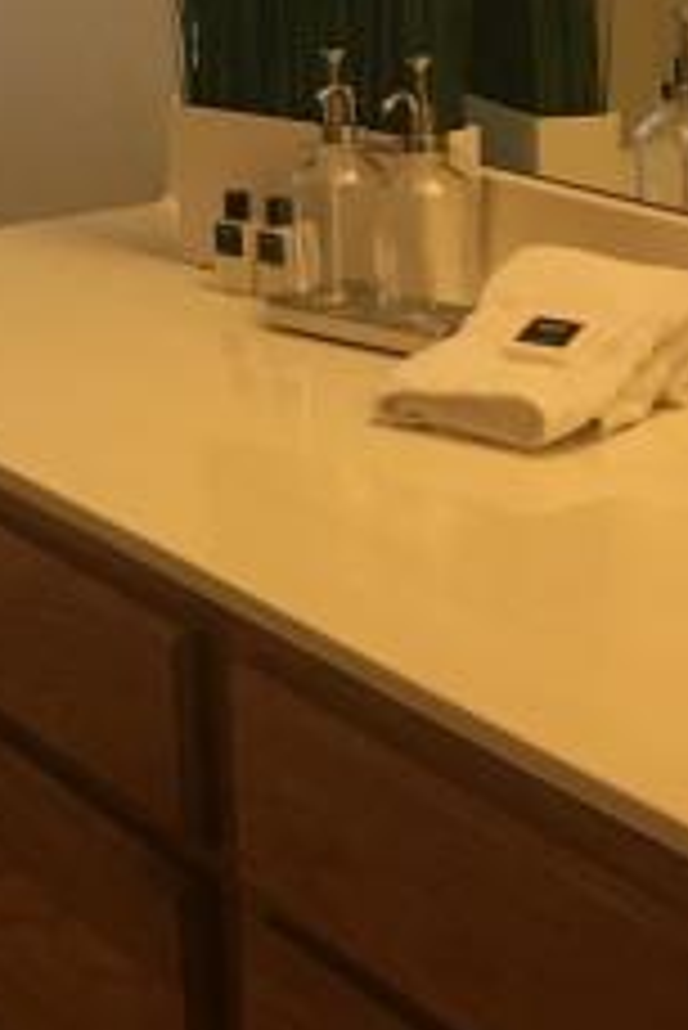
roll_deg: +2.2
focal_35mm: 101
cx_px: -247
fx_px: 2891
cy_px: -85
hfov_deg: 13.0
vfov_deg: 19.4
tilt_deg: -5.5
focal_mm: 4.15
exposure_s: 1/30
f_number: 2.2
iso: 40
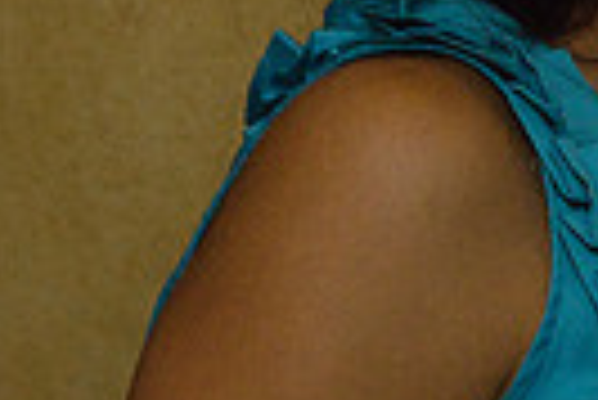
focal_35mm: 274
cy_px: 0
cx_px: 760
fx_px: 4556
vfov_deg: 5.0
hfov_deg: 7.4
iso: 500
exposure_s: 1/60
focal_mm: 42
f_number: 6.3
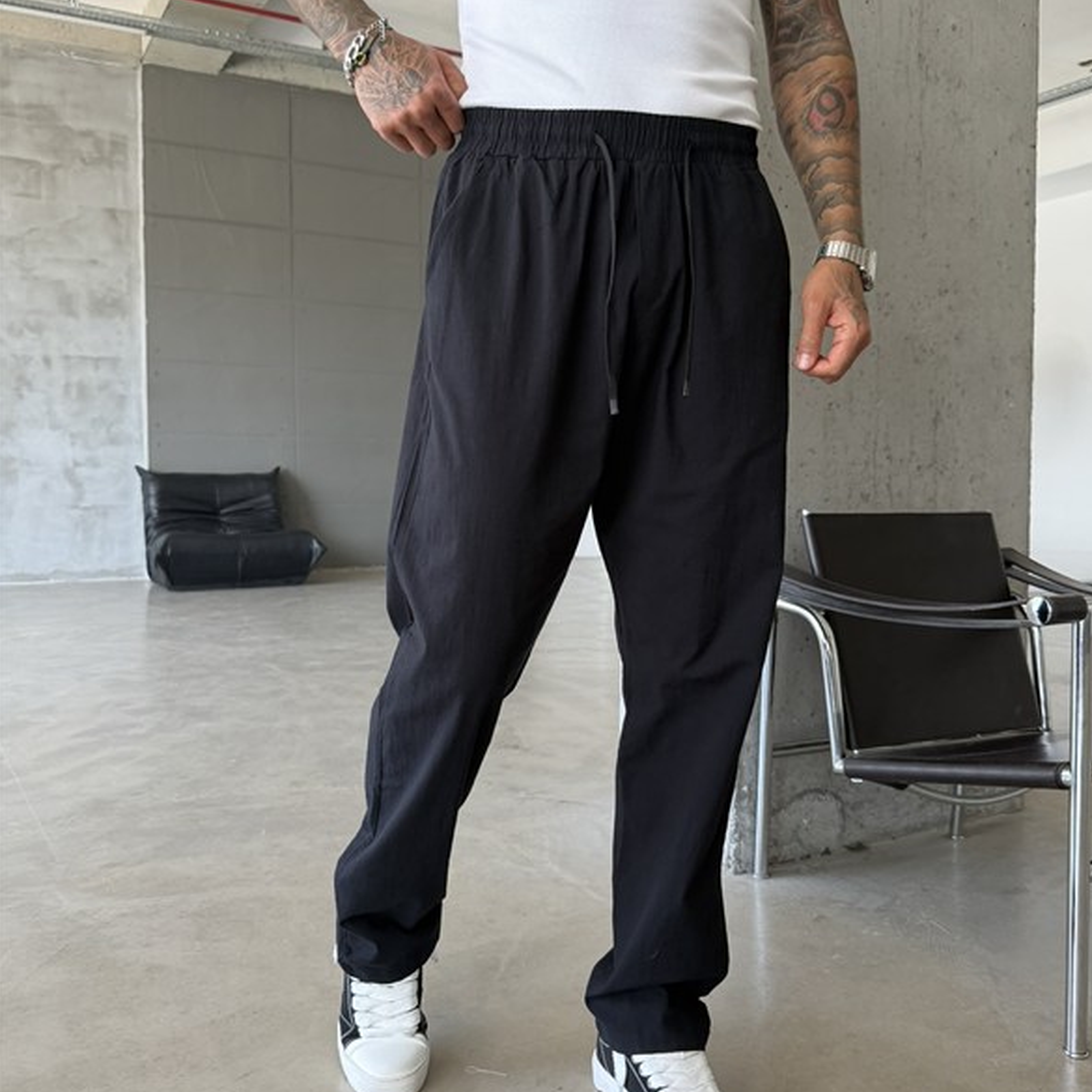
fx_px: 1035
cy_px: 519
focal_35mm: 29
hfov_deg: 55.6
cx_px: 556
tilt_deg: -2.7
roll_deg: +0.3
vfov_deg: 55.6
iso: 200
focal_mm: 6.76
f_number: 1.78
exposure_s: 1/121
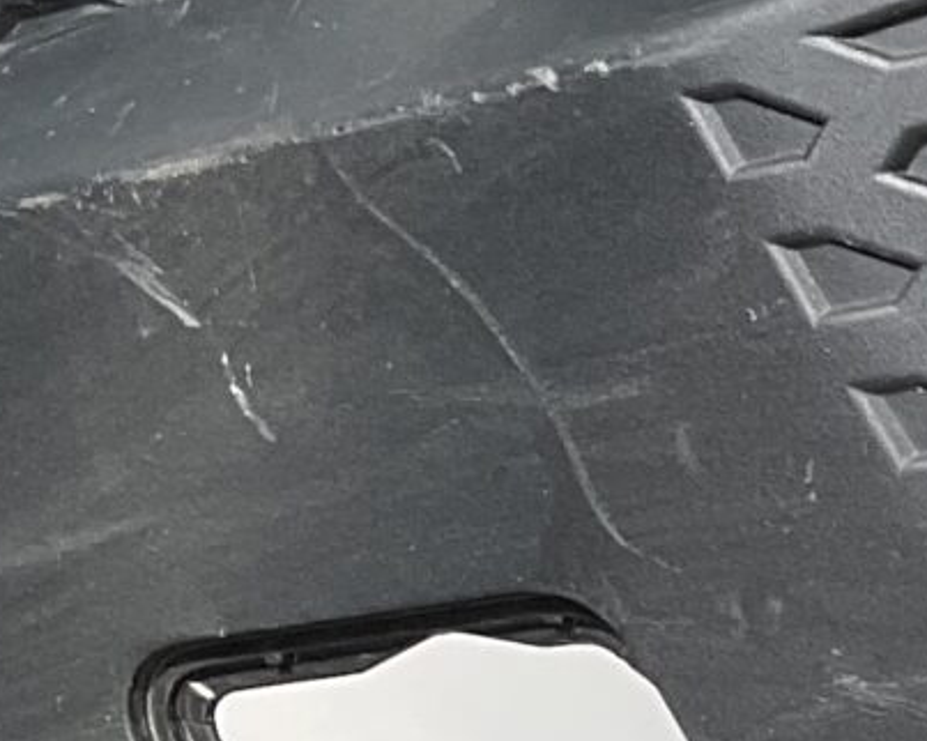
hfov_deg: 10.0
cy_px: 969
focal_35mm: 180
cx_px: 1806
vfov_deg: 8.5
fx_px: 4936
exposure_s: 1/273
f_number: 1.8
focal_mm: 3
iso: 16
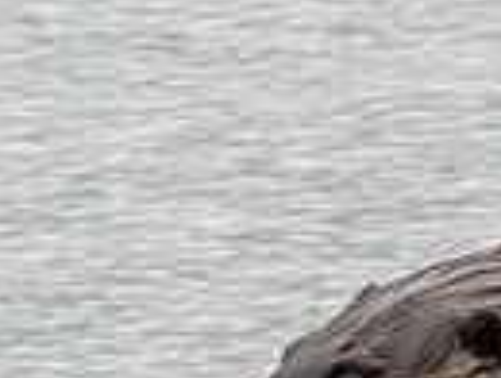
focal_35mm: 3313
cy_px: 359
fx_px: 48038
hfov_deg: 0.6
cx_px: 1128
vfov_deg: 0.5
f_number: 9
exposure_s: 1/250
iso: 200
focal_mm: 300
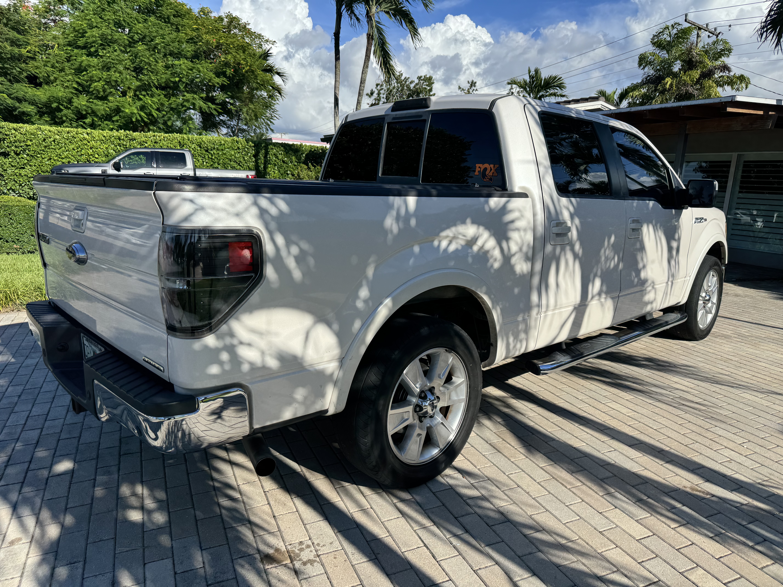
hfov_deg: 71.6
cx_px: 392
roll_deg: -3.8
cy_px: 294
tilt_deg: -11.0
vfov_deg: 56.8
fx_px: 543
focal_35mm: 24
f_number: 1.78
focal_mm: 6.76
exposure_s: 1/4608
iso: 80
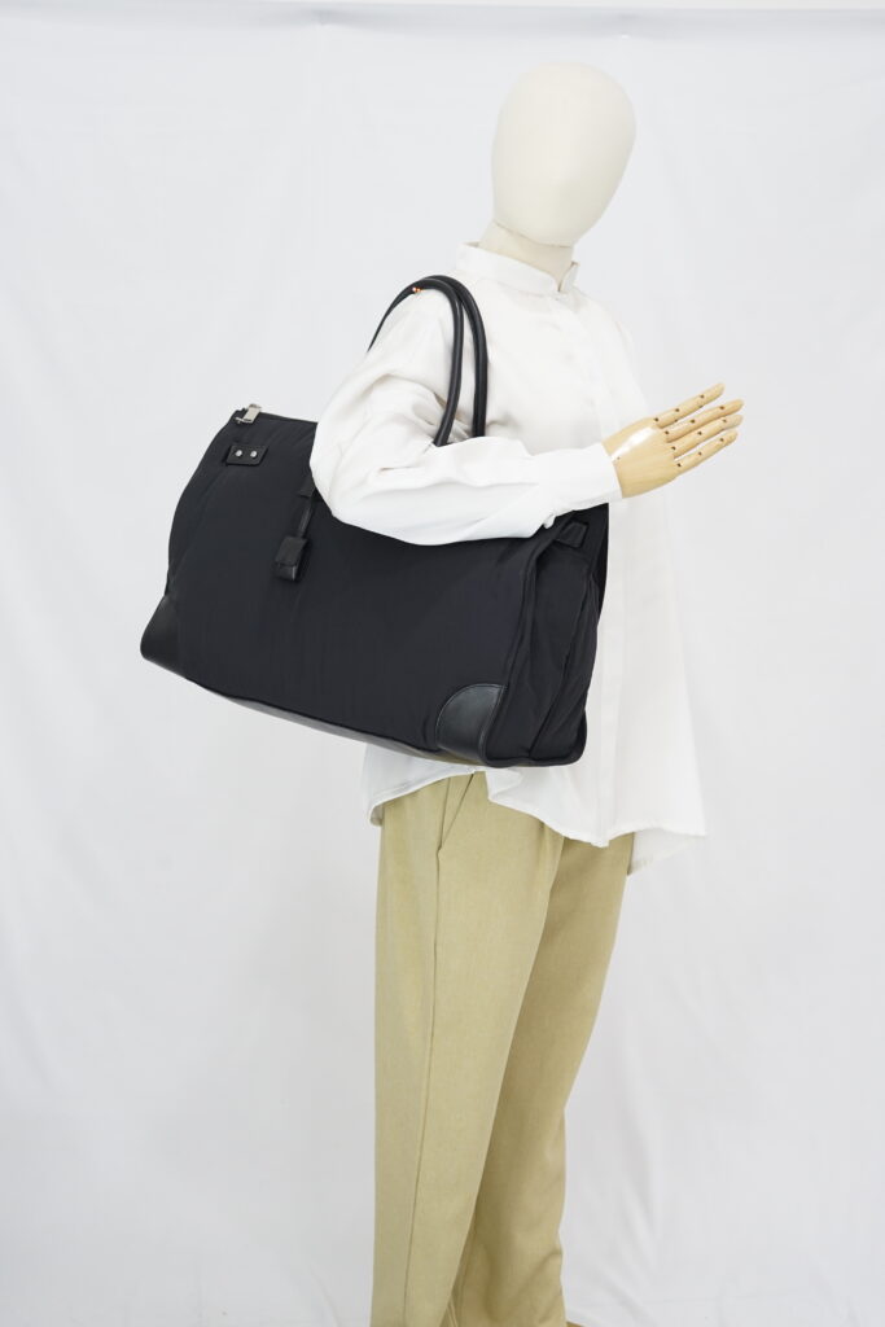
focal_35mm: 50
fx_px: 1843
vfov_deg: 39.6
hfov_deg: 27.0
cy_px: 664
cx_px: 442
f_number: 6.3
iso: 640
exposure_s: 1/6
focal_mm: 50
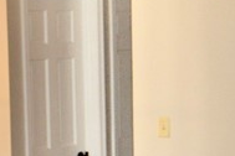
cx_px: -212
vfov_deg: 8.7
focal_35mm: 155
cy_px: 210
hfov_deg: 12.0
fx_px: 1012
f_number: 3.5
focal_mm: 18
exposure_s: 1/60
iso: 1000
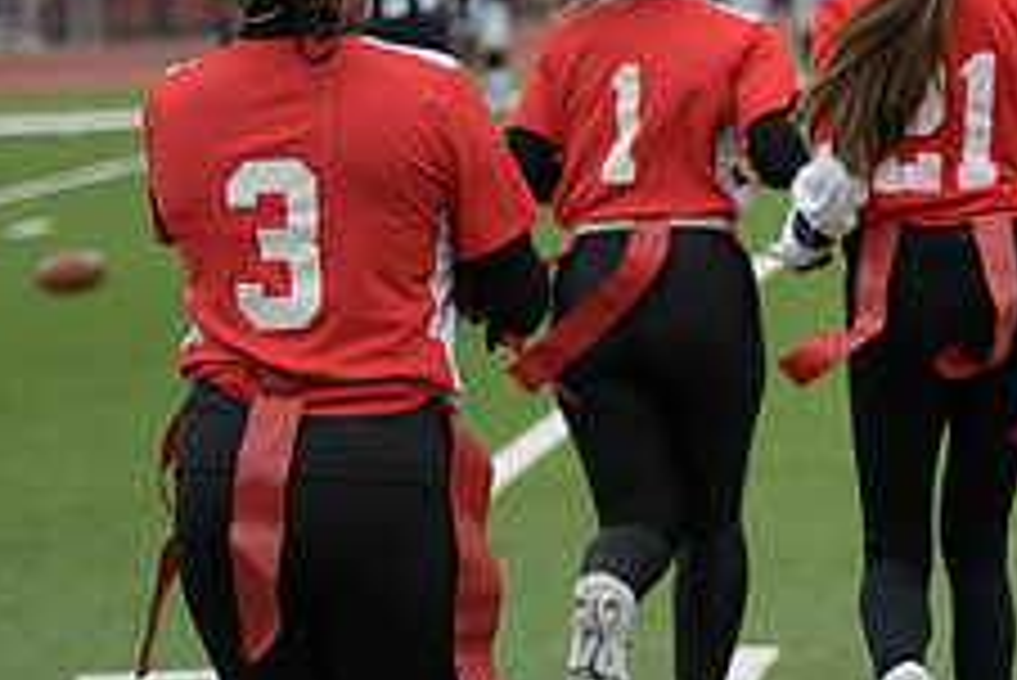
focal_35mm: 231
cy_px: 277
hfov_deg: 8.8
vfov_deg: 6.0
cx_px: 1076
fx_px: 6530
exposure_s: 1/200
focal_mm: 90
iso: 160
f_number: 2.8
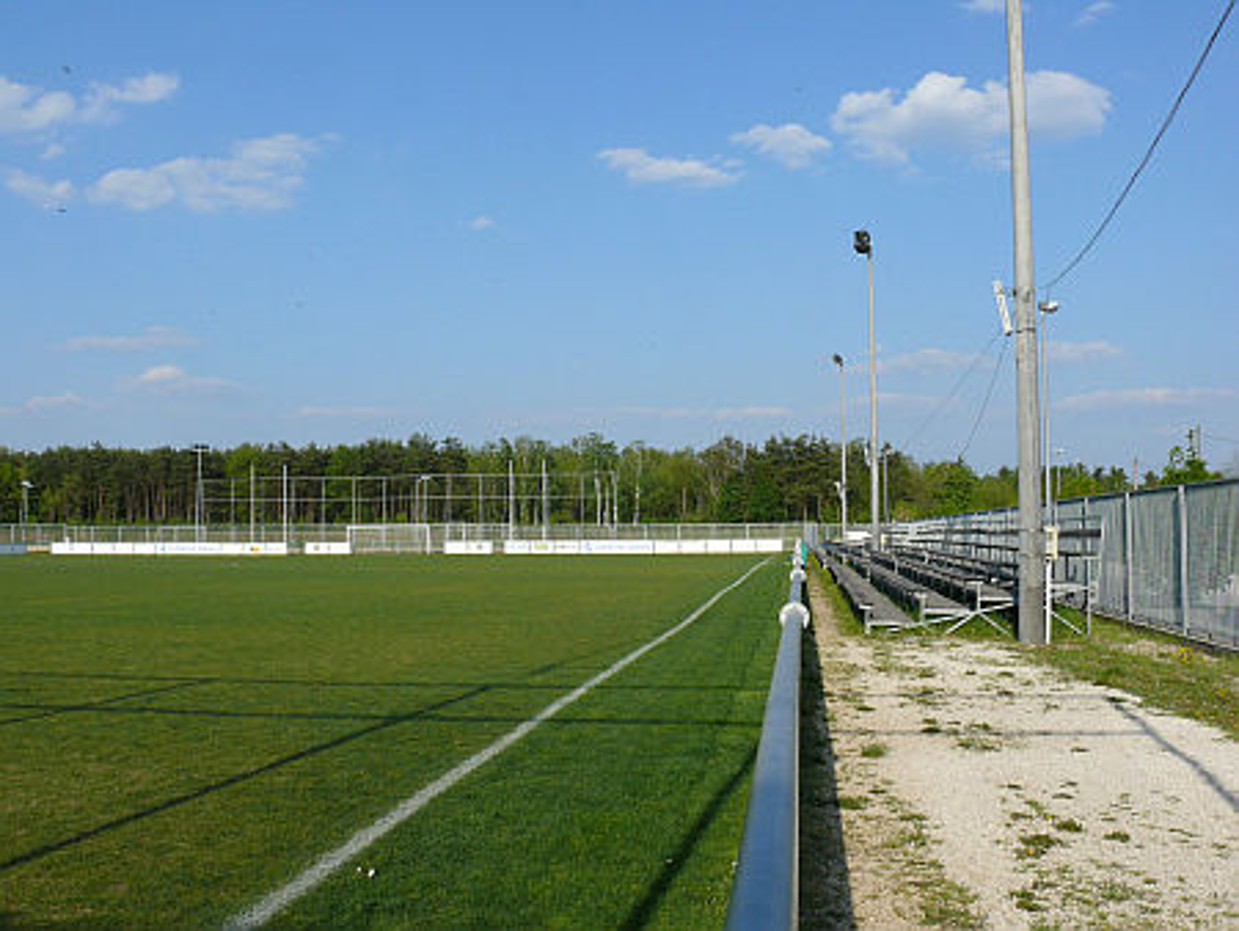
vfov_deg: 40.7
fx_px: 1253
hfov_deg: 52.6
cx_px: 620
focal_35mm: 35
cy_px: 466
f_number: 6.3
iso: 100
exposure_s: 1/400
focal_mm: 7.4
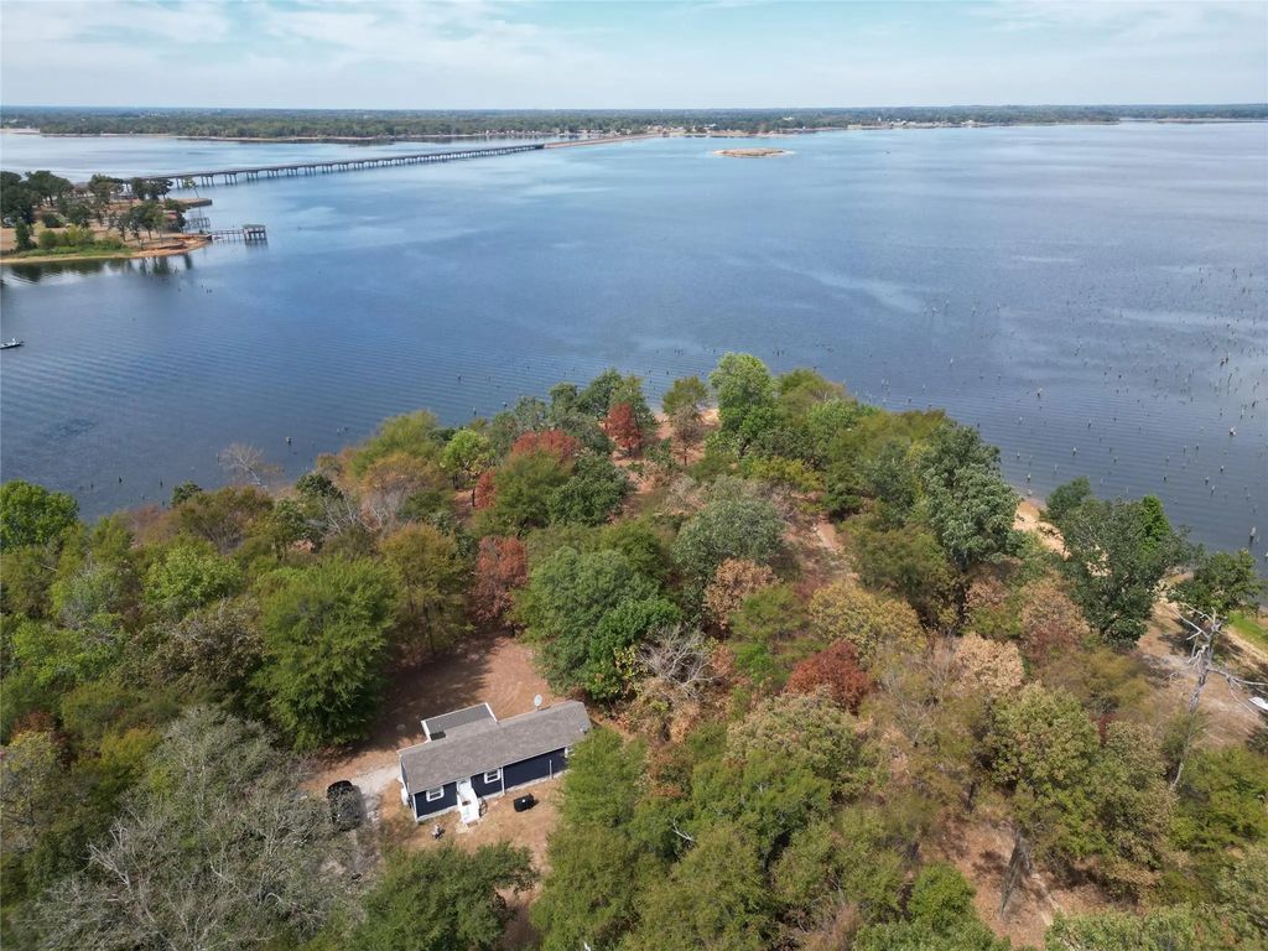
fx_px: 879
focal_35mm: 24
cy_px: 476
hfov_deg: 71.6
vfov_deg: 56.8
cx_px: 634
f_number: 1.7
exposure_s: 1/2500
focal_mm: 6.72
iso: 140
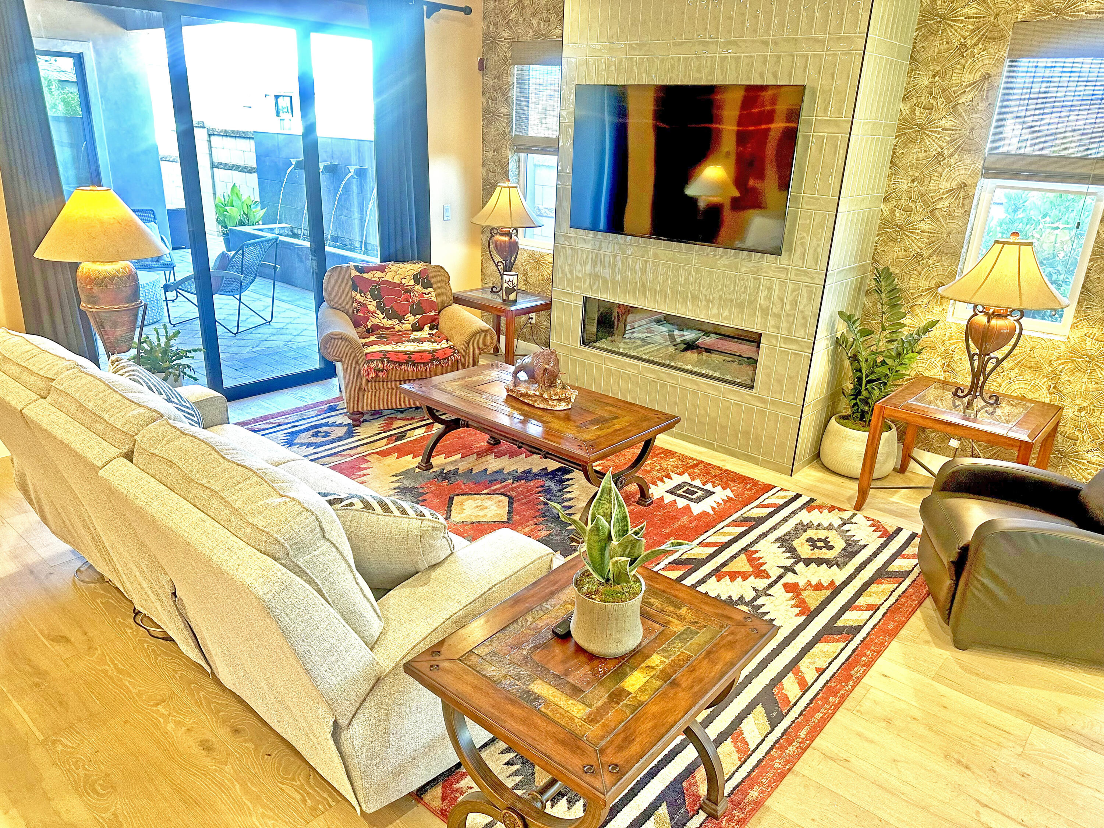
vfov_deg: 56.8
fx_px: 765
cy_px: 414
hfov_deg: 71.6
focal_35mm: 24
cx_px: 552
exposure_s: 1/60
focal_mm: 6.86
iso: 200
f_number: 1.78
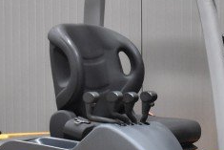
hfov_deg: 10.3
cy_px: 100
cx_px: 218
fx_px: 1239
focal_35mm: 199
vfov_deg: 6.9
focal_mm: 26
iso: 1600
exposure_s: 1/30
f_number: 5
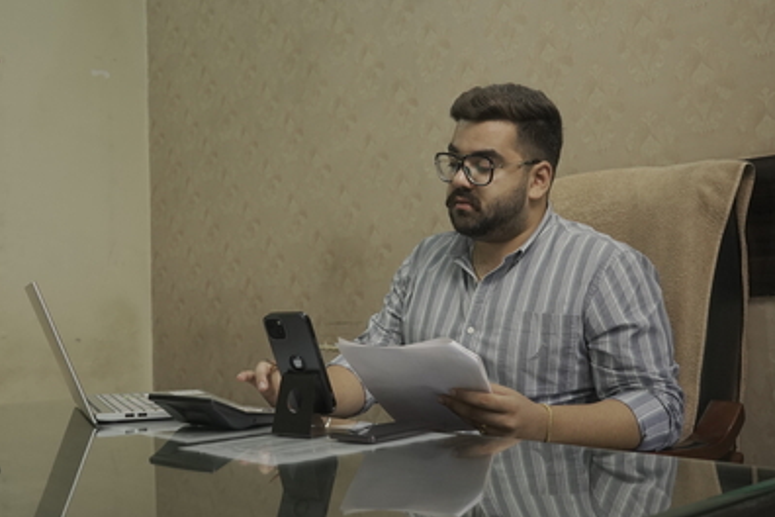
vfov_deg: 31.2
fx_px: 926
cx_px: 394
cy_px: 258
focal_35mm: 43
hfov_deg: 45.4
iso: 2500
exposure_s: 1/100
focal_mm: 28
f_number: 4.5
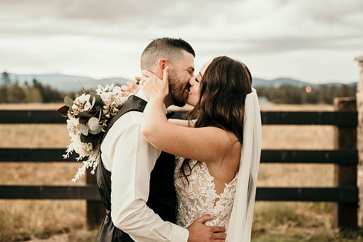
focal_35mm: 50
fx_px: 504
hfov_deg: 39.6
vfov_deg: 27.0
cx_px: 182
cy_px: 121
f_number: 2.8
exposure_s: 1/100
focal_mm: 50
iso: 800
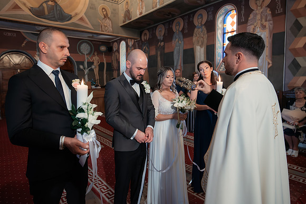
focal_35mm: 22
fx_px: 184
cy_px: 94
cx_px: 141
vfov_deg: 58.1
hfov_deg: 79.5
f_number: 2.8
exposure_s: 1/200
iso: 3200
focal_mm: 20
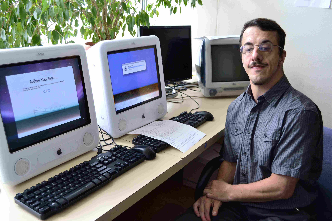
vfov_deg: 40.0
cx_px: 166
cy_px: 110
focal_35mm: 33
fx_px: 304
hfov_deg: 57.2
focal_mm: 22
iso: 800
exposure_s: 1/100
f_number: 5
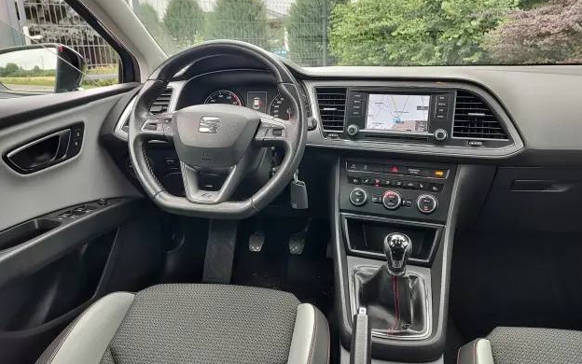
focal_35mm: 25
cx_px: 298
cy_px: 171
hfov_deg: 72.5
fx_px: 397
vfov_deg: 49.2
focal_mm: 5.56
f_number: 1.8
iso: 102
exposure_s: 1/100
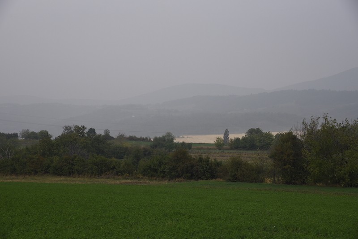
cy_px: 120
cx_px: 179
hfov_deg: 23.6
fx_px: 855
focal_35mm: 86
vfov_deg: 15.9
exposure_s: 1/1250
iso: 640
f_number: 9
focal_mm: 86
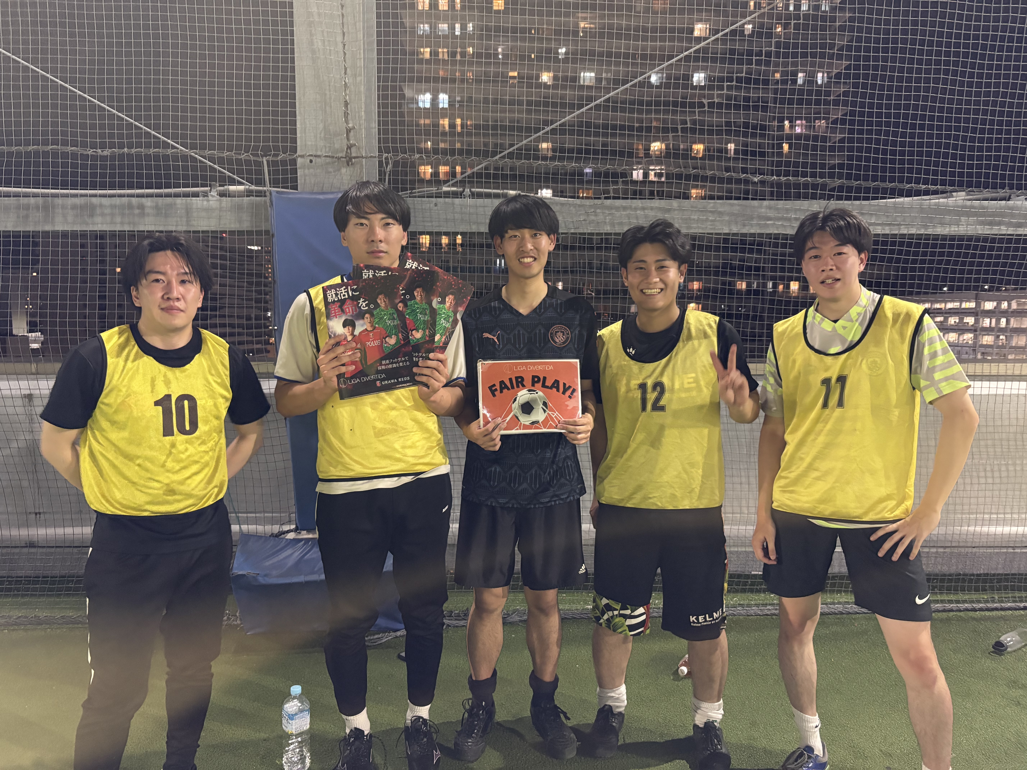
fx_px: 771
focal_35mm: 26
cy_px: 385
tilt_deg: -5.8
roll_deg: +0.5
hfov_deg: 67.3
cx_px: 514
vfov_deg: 53.1
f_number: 1.6
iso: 500
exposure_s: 1/25
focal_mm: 5.96
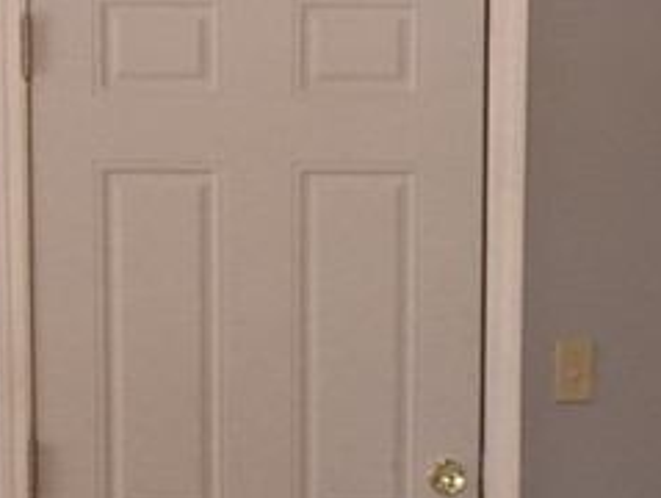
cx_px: 313
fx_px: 2371
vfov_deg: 11.7
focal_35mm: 124
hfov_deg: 15.9
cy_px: 595
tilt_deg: -7.6
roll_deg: +0.4
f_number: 2.2
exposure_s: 1/30
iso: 64
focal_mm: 4.15
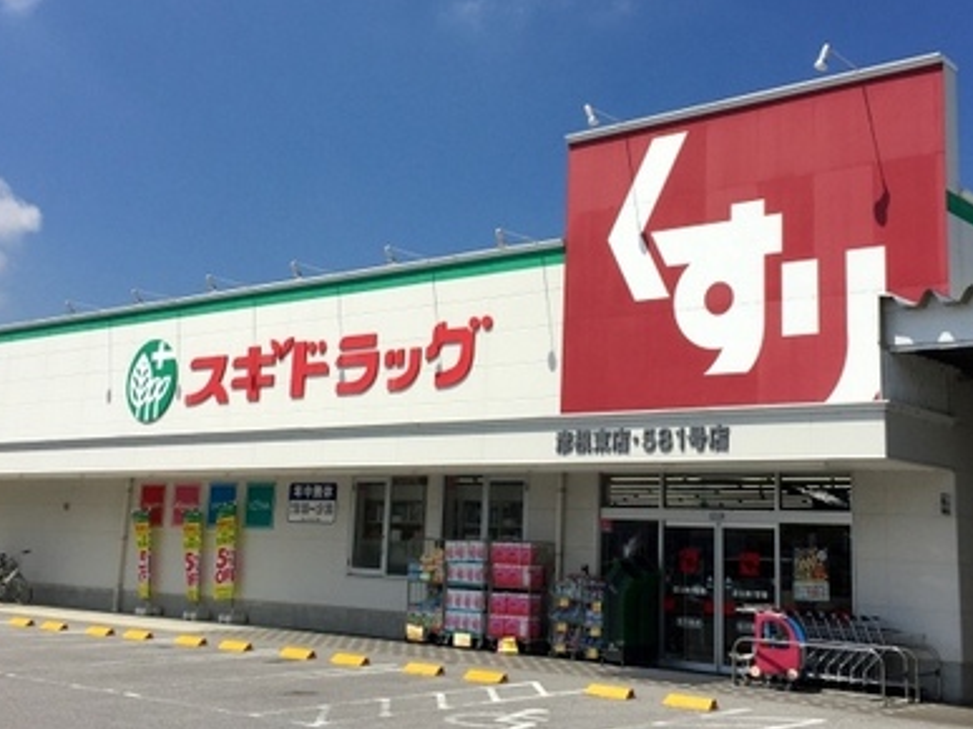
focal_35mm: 45
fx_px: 1264
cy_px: 299
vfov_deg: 32.1
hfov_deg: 42.1
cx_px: 518
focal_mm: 4.15
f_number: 2.2
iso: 32
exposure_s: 1/4405
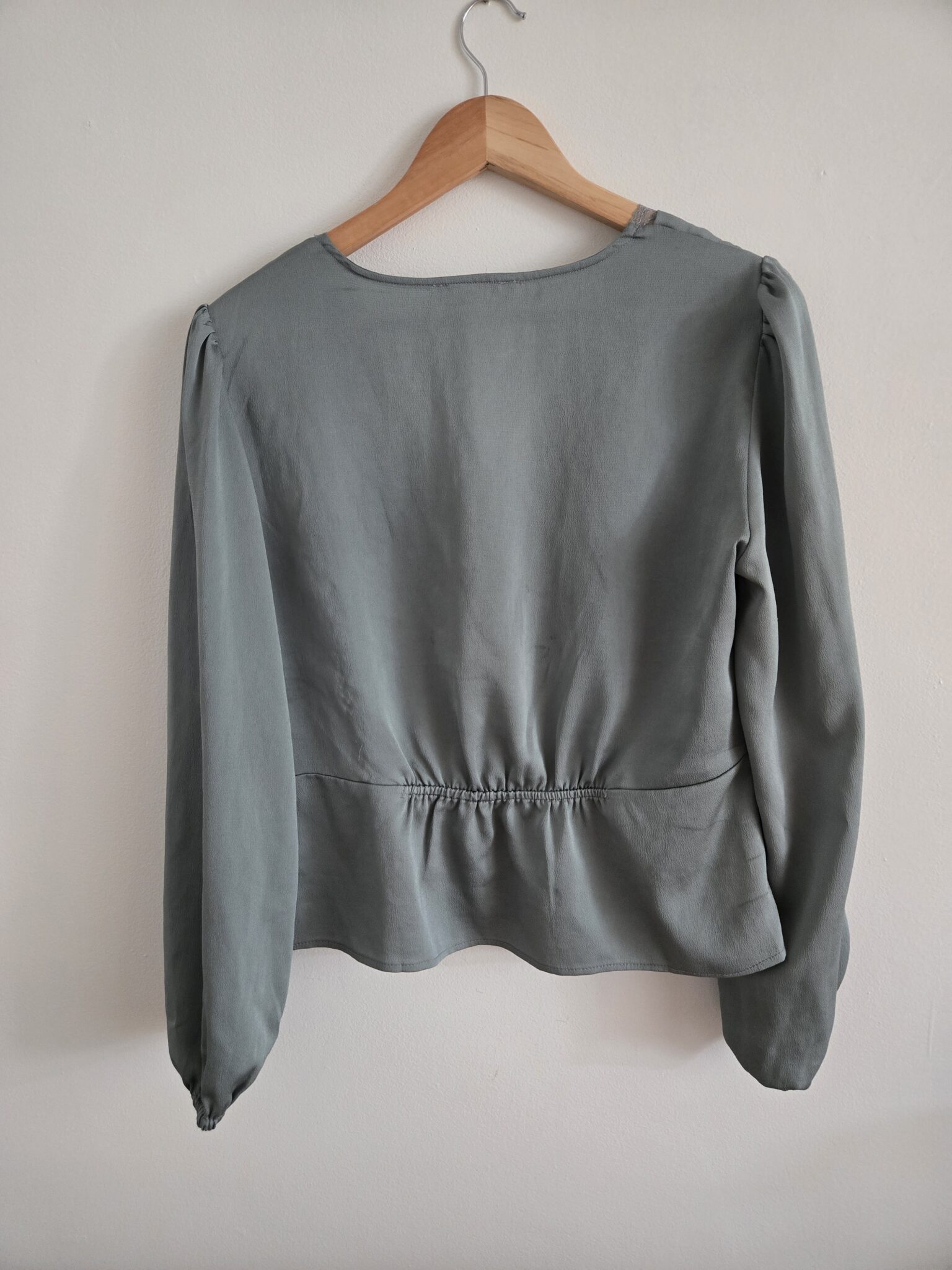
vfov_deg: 73.9
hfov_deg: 58.9
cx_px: 476
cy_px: 635
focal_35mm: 23
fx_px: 843
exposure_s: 1/60
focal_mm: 5.4
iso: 800
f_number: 1.8
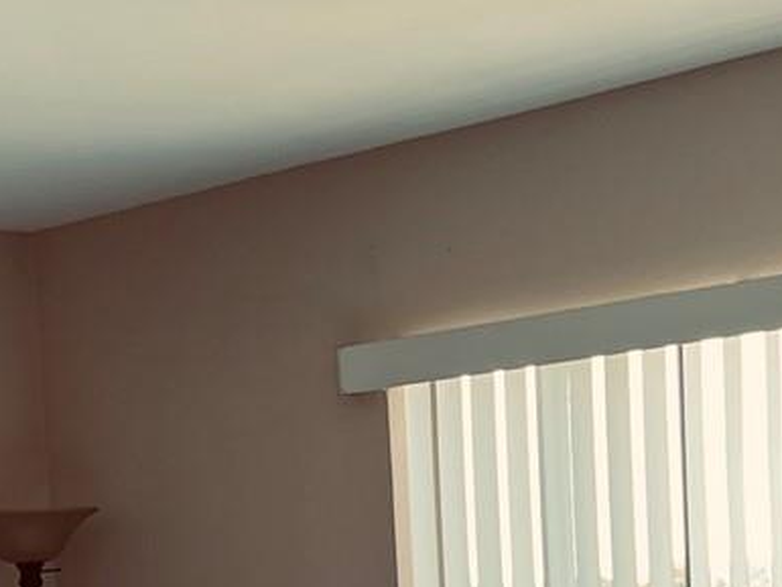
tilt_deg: -5.8
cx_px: 256
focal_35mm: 108
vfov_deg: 13.1
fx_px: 2441
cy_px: 843
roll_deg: +3.4
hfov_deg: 18.2
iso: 40
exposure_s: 1/121
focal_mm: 5.7
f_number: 1.5
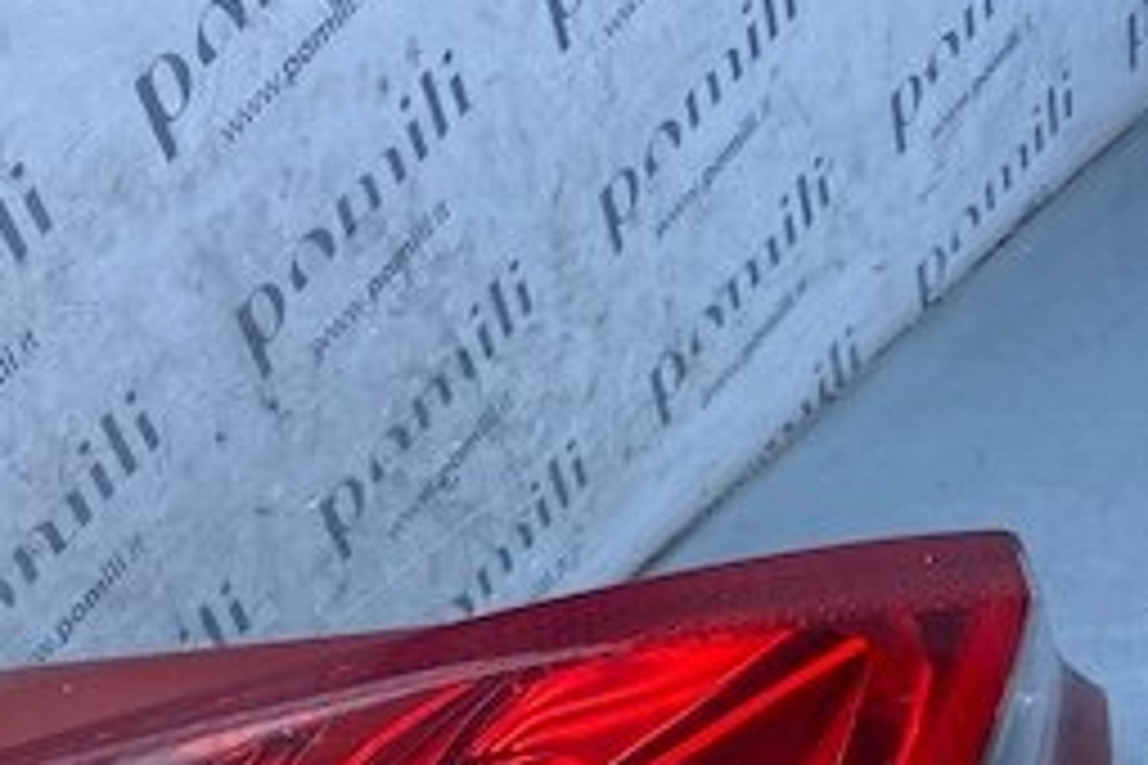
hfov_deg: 28.4
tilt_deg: -46.2
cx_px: 99
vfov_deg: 17.6
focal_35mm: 68
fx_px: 2168
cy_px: 1202
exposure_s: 1/852
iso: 32
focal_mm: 4.25
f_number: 1.8
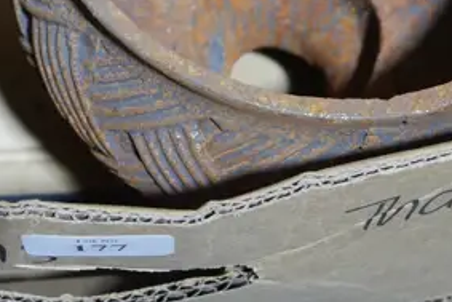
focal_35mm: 128
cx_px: -34
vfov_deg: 10.1
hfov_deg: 15.6
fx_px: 1608
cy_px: -235
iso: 400
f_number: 4
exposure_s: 1/60
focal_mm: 17
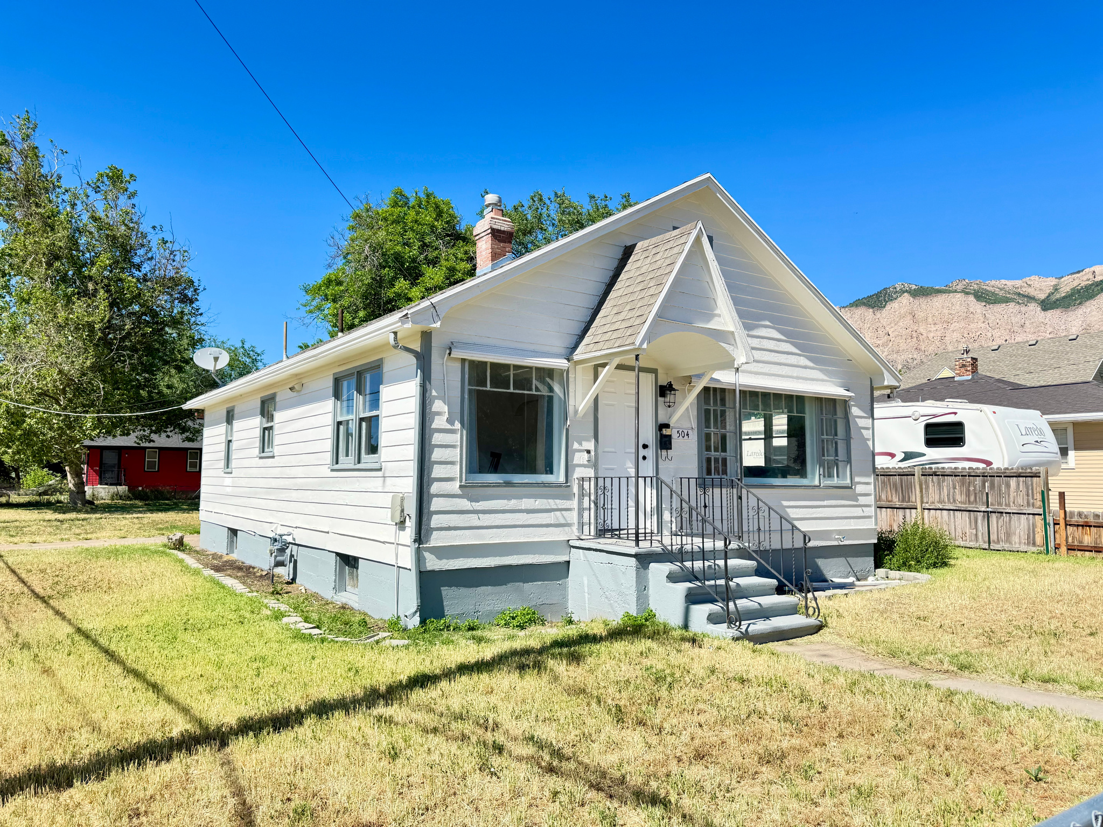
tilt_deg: +4.0
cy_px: 414
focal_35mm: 24
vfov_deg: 56.8
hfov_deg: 71.6
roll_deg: -0.5
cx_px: 552
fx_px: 765
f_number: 1.78
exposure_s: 1/1597
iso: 80
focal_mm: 6.76
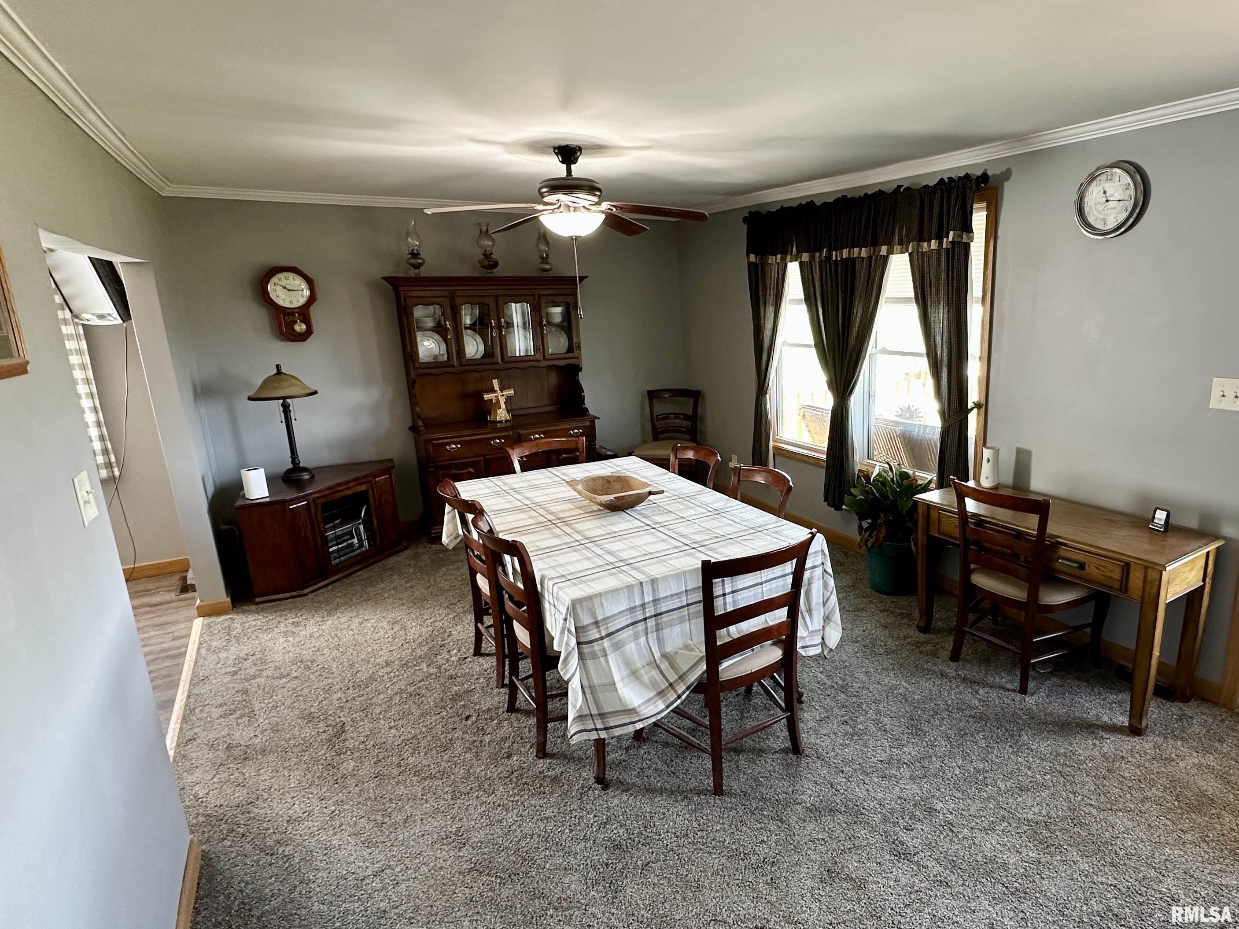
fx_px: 501
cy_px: 464
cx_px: 620
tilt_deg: -13.8
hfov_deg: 102.1
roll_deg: +2.0
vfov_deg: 85.7
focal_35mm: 14
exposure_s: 1/60
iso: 200
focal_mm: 2.22
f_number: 2.2
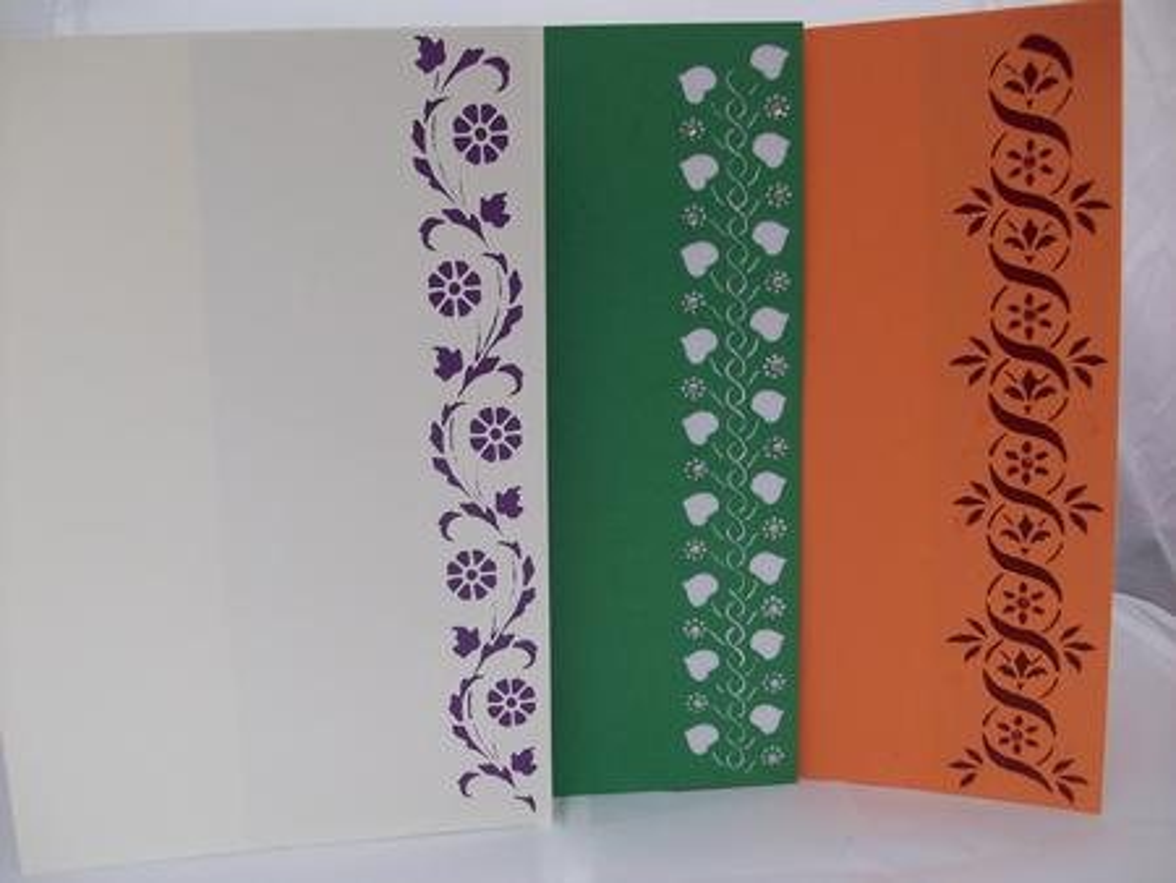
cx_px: 588
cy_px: 442
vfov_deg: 41.8
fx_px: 1156
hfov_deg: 53.9
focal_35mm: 34
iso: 64
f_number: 2.8
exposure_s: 1/70.5
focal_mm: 5.7
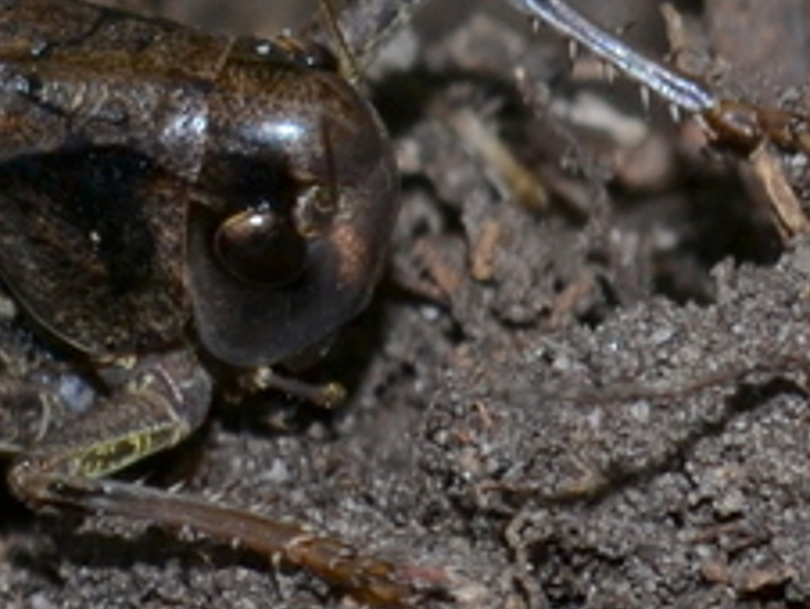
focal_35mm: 335
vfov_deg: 4.4
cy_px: 4
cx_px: -289
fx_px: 7848
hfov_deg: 5.9
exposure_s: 1/60
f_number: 8
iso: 100
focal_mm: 55
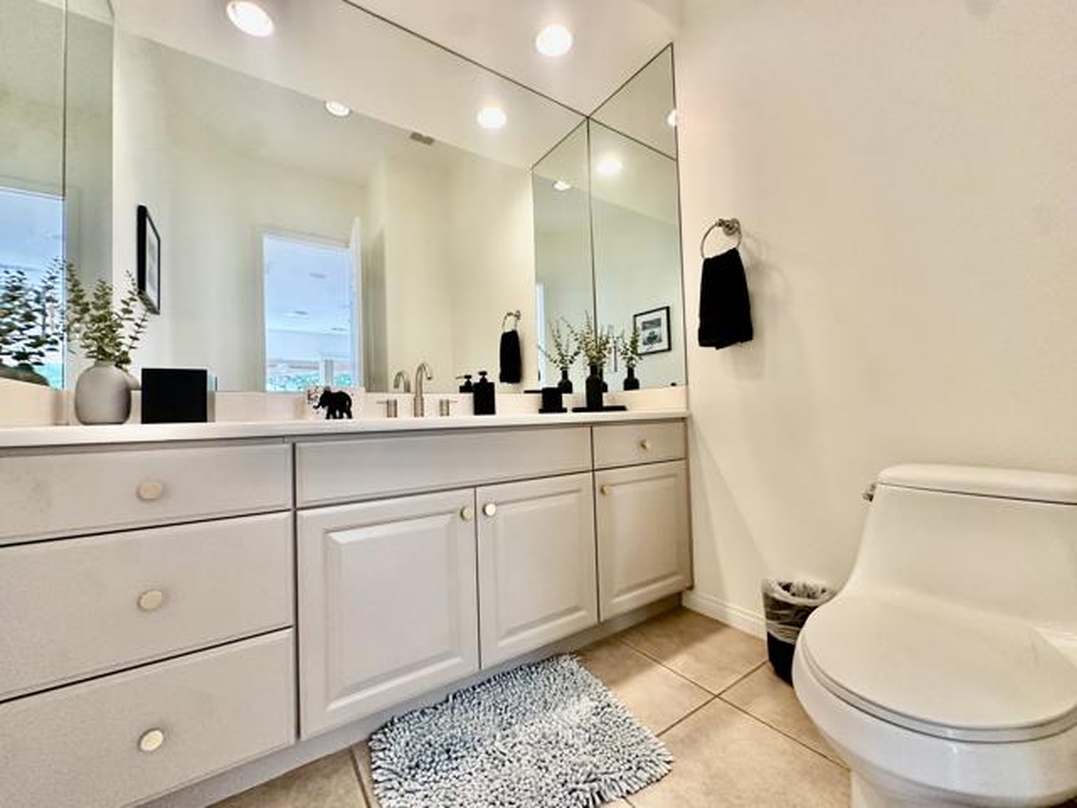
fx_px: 436
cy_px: 404
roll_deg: +0.9
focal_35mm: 14
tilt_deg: +2.2
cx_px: 538
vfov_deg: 85.7
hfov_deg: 102.1
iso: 250
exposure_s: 1/120
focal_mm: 2.22
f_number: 2.2
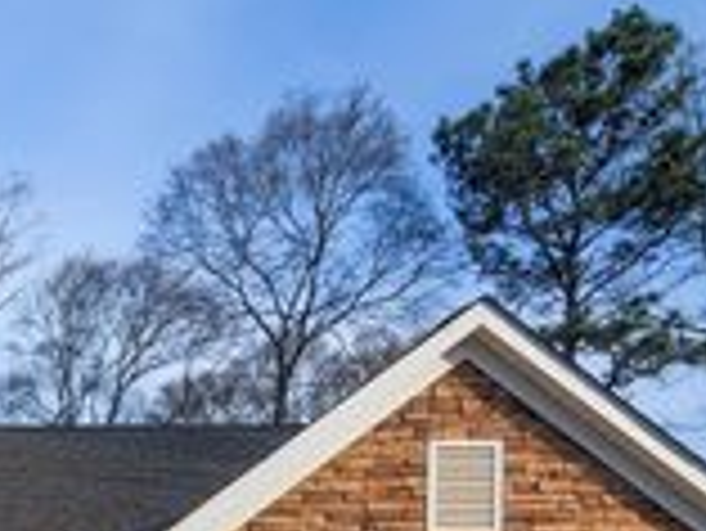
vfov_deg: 28.0
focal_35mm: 49
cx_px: -72
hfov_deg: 33.8
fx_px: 1000
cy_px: 524
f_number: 7.1
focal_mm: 11
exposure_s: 1/500
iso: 200
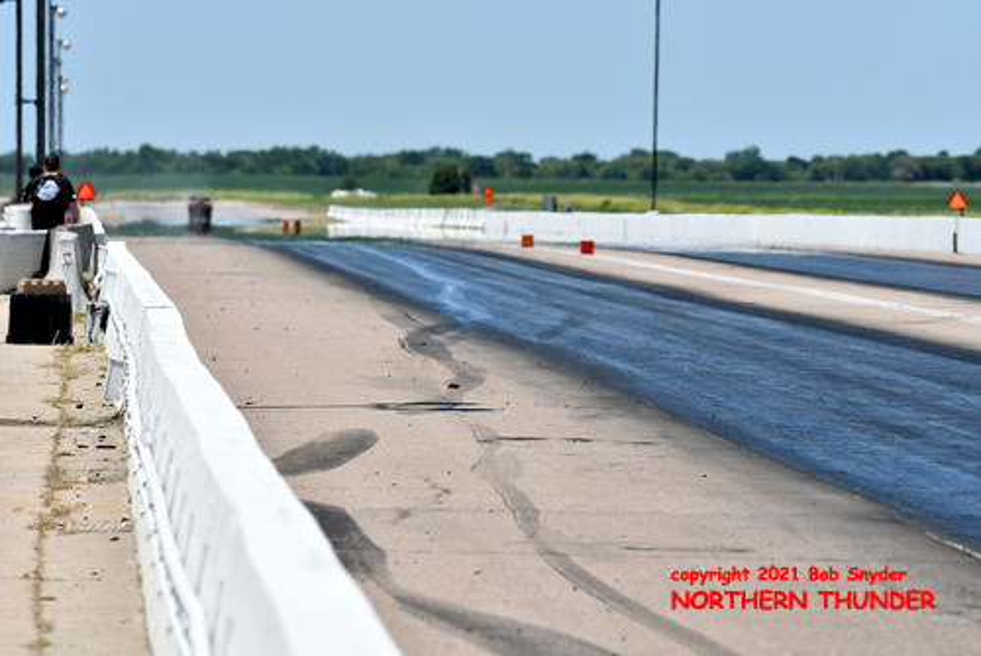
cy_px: 328
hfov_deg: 6.9
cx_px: 490
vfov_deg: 4.6
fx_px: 8179
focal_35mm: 300
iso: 160
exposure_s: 1/1250
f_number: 5.6
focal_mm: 200
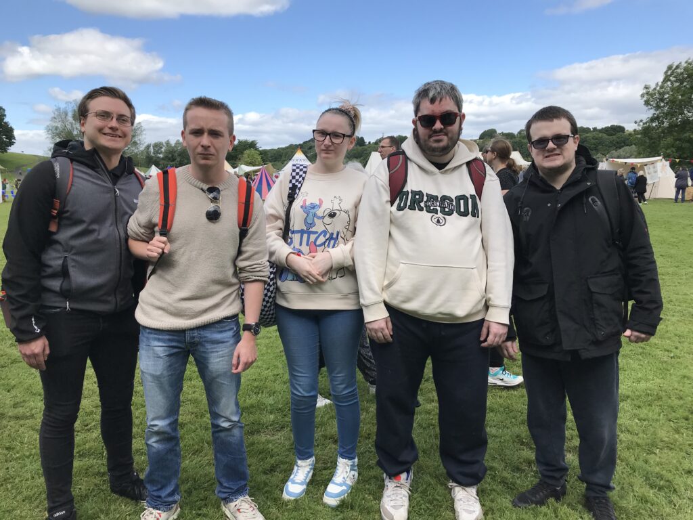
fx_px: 561
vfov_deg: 49.7
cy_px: 260
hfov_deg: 63.4
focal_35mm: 28
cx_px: 346
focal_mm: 3.99
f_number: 1.8
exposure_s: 1/1623
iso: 20
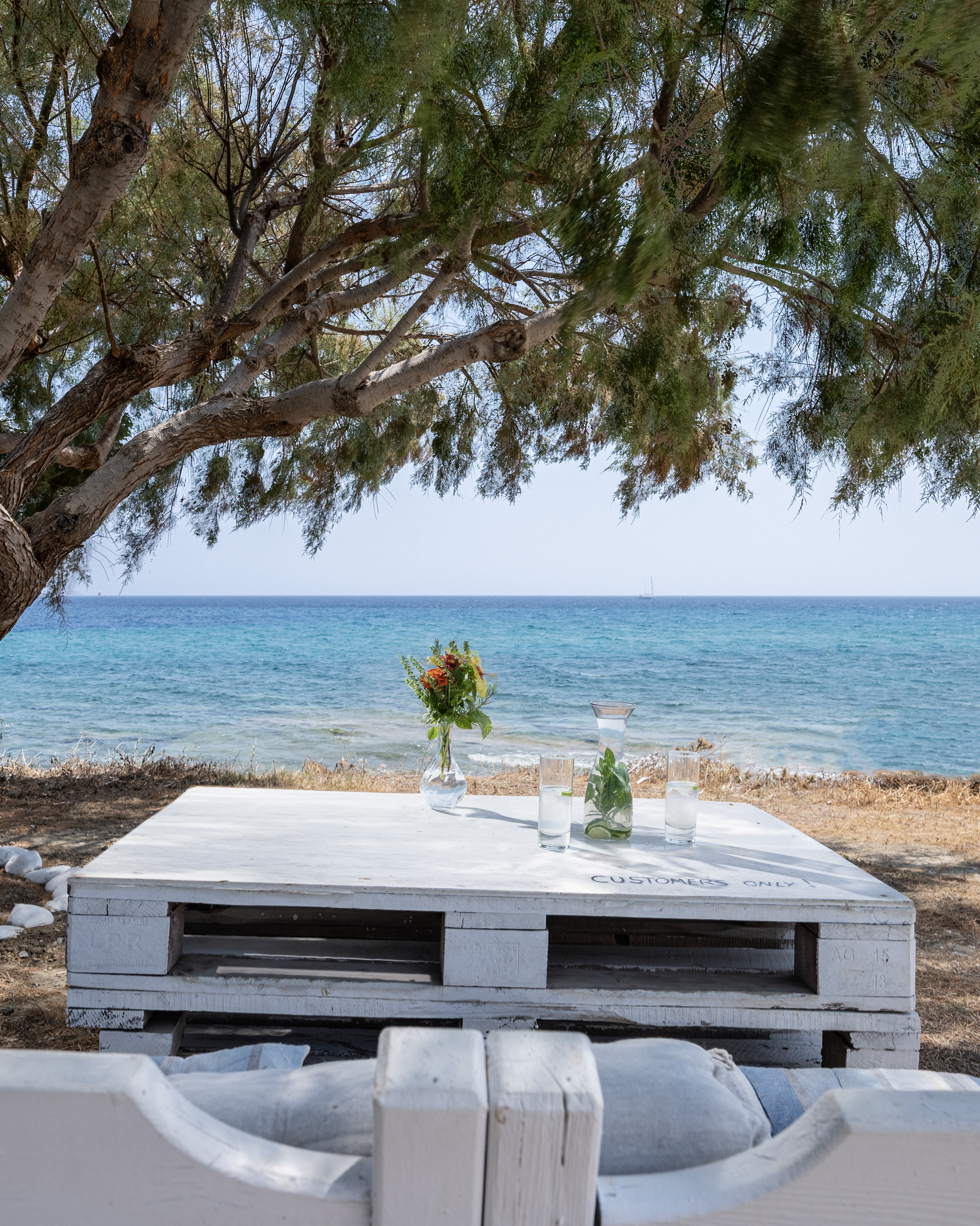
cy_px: 612
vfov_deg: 62.7
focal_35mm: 28
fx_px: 1005
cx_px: 447
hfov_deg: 51.9
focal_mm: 19.5
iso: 200
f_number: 7.1
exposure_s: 1/4000
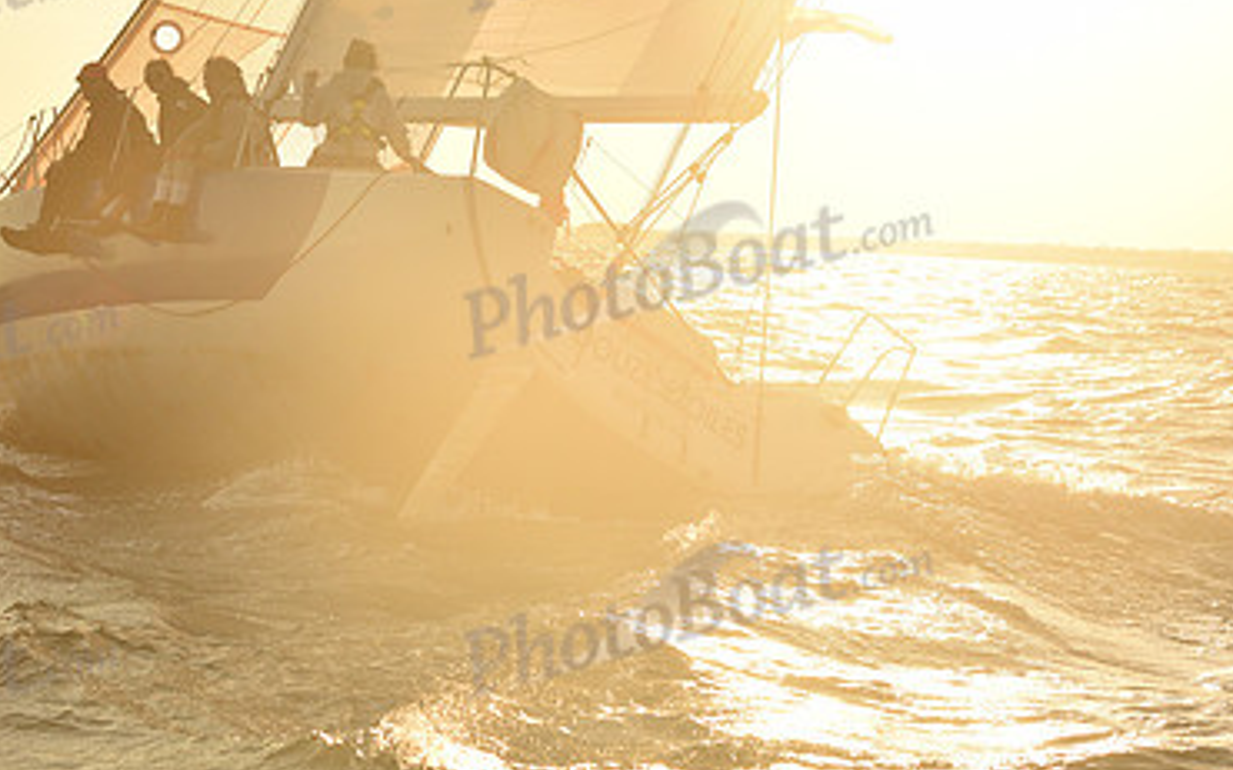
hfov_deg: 18.5
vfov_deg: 11.6
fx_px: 3762
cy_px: 145
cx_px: 293
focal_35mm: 112
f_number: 7.1
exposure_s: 1/640
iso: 250
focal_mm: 70
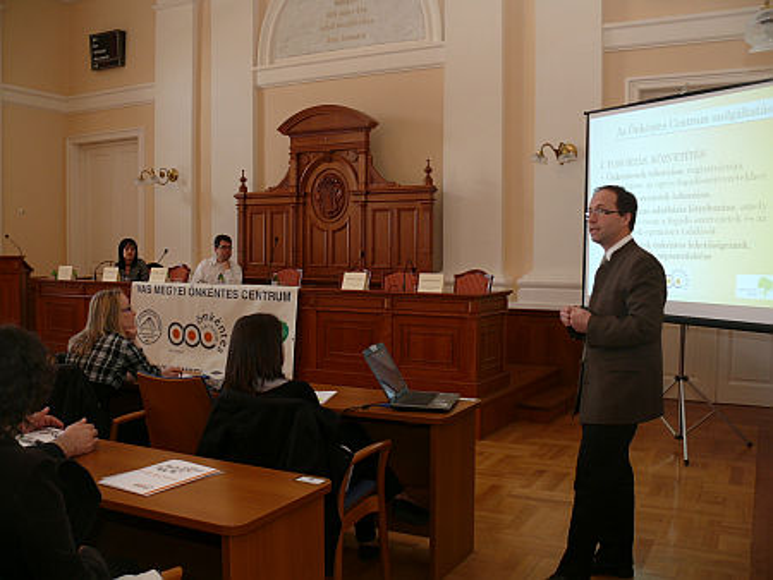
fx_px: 782
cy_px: 290
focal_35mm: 35
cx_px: 386
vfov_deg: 40.7
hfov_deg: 52.6
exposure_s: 1/20
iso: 100
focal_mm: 7.4
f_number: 2.8
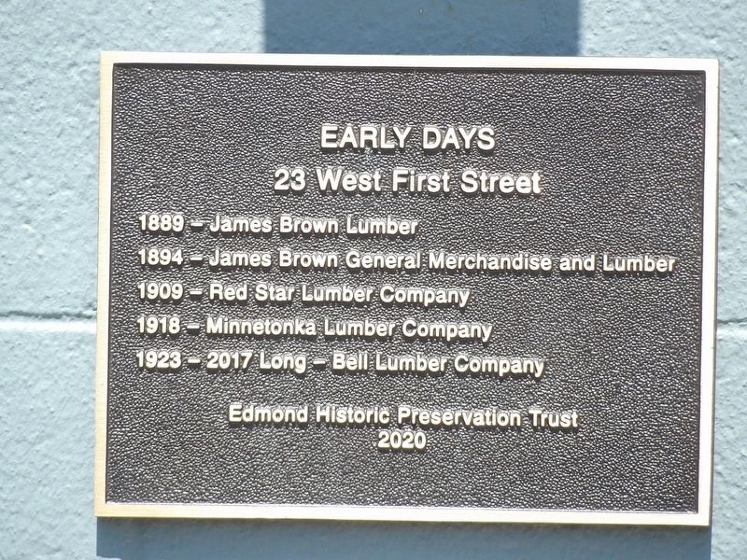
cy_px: 280
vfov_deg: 1.8
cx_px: 374
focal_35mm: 848
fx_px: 18300
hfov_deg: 2.3
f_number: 4.8
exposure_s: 1/218
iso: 100
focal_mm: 152.1
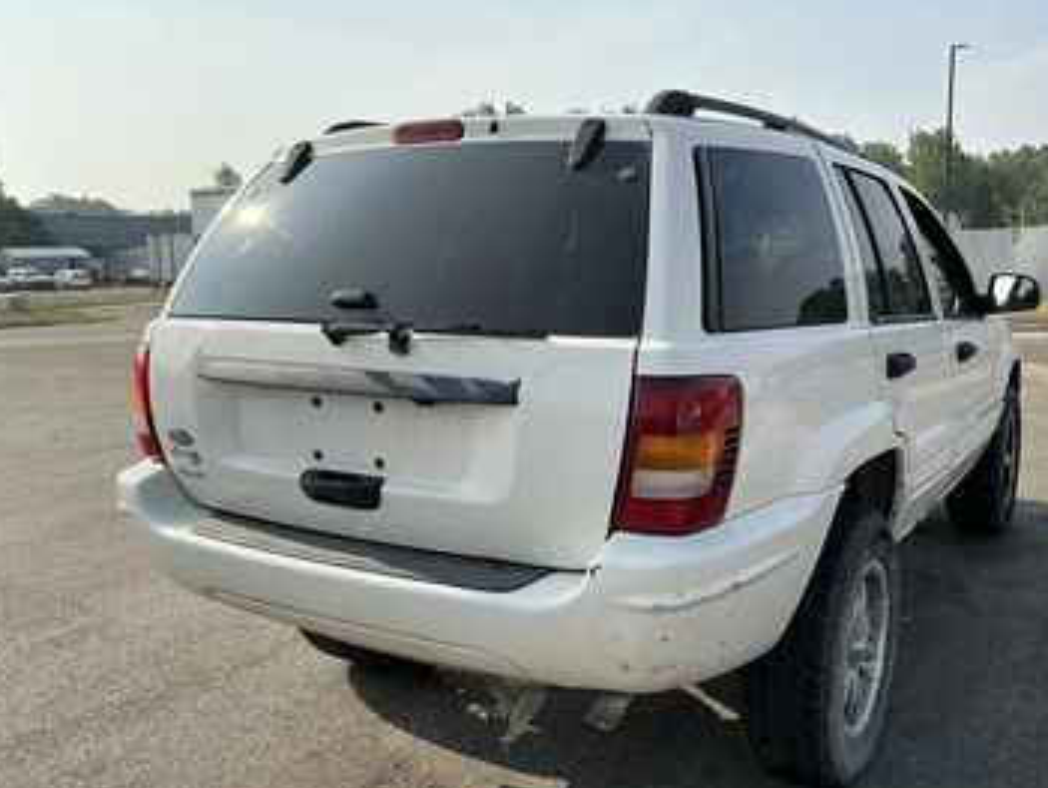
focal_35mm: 32
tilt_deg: -7.9
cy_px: 419
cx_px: 581
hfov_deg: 56.7
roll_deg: +1.9
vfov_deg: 44.2
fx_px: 969
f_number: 1.8
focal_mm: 3
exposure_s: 1/1626
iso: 25
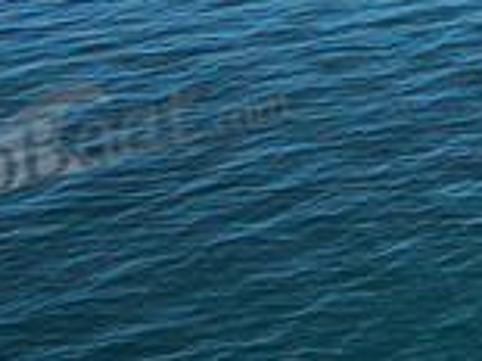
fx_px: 1767
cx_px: 473
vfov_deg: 11.4
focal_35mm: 127
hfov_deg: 15.3
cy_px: -76
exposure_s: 1/1000
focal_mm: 5.82
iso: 100
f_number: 3.2
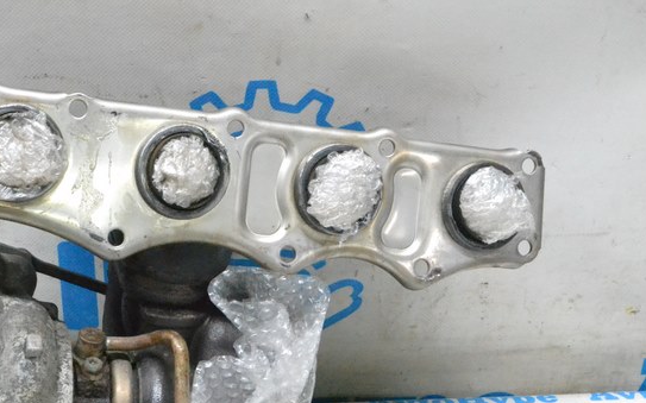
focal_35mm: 75
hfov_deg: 27.3
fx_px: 1320
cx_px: 203
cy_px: 329
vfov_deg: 17.2
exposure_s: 1/160
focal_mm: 26
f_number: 9
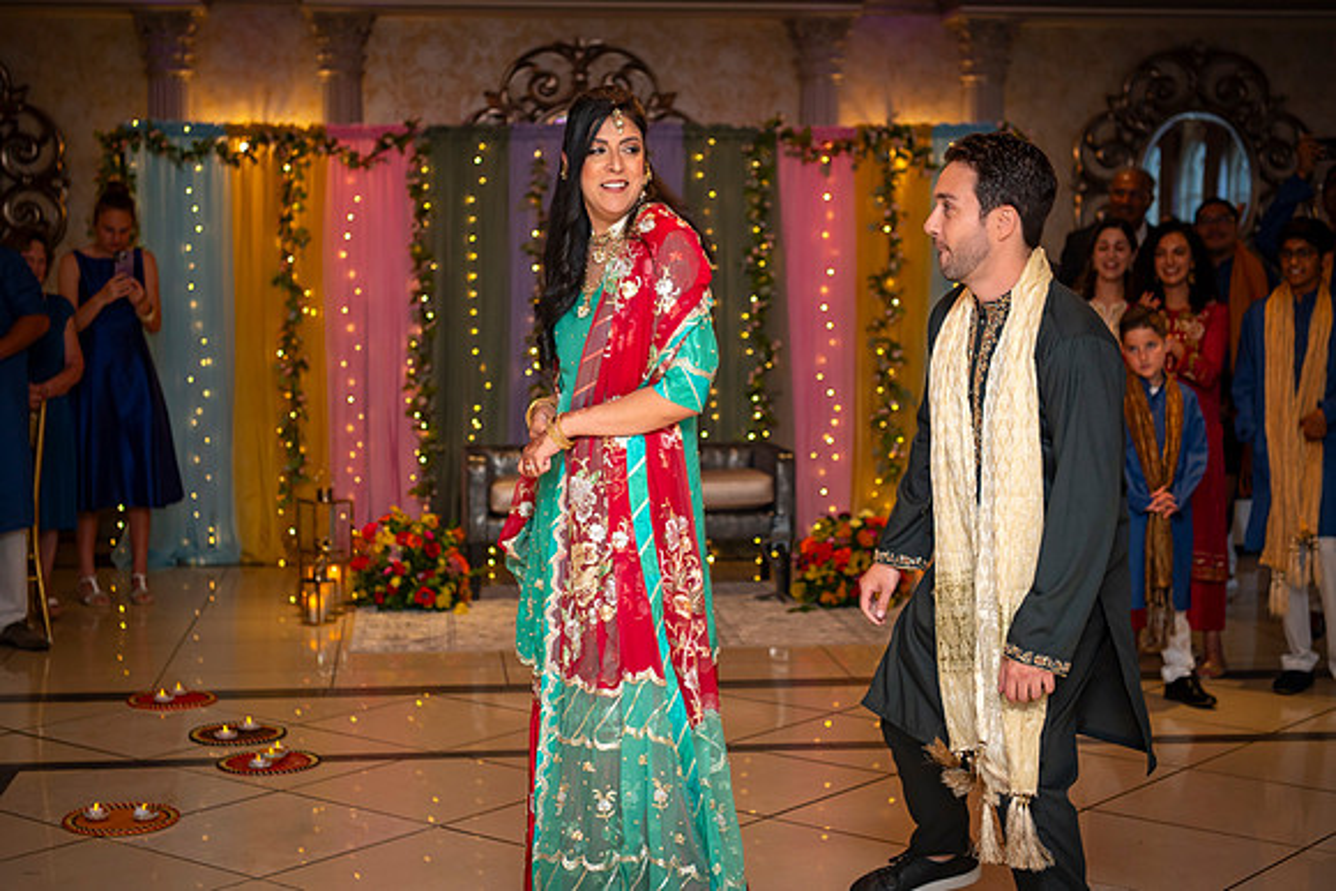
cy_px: 439
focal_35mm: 55
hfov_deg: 36.0
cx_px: 655
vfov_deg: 24.5
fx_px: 2055
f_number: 2.8
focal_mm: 50
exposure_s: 1/160
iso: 400
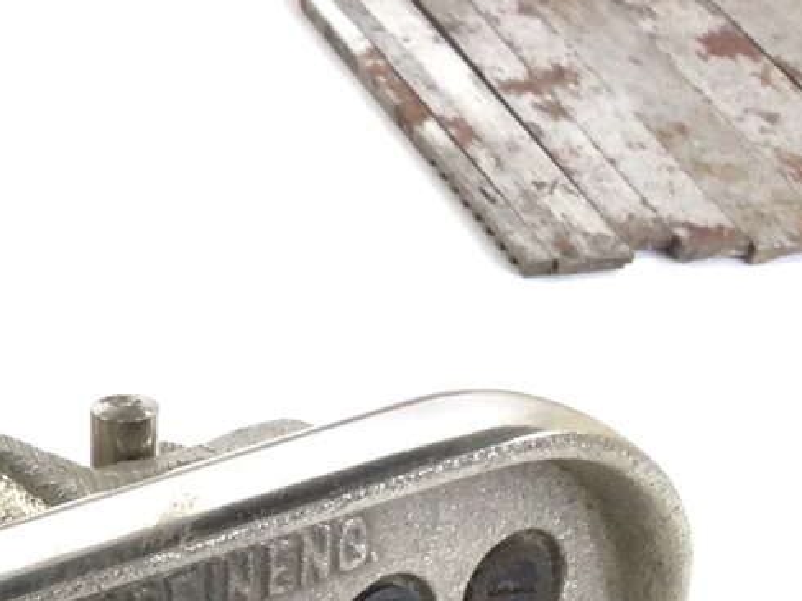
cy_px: 578
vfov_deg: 12.0
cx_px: -580
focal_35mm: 122
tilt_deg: -38.5
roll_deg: +1.8
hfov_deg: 14.5
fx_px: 2827
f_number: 2.4
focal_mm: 3.3
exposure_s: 1/100
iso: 32
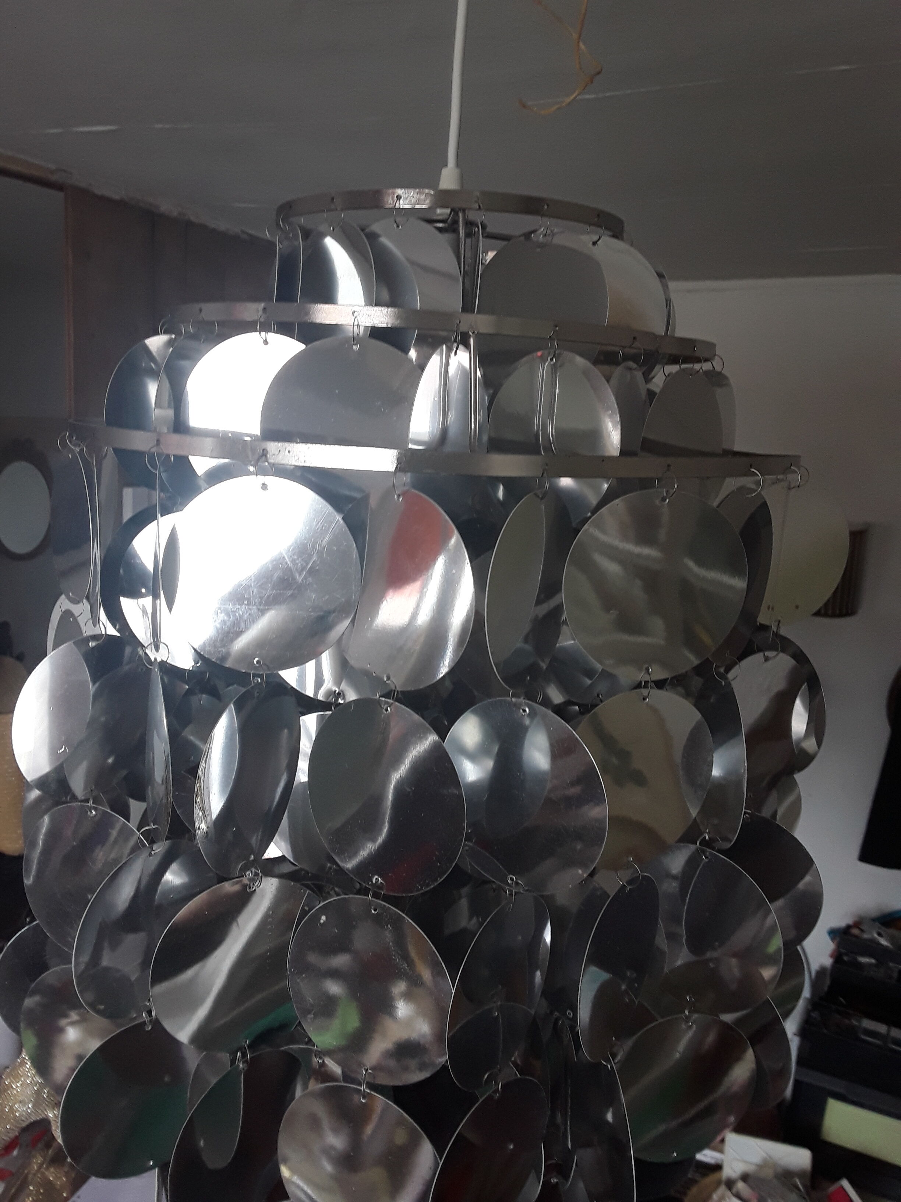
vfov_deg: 65.3
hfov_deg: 51.4
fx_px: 937
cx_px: 450
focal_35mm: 27
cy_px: 601
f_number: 1.9
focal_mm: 2.91
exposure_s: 1/33
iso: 64
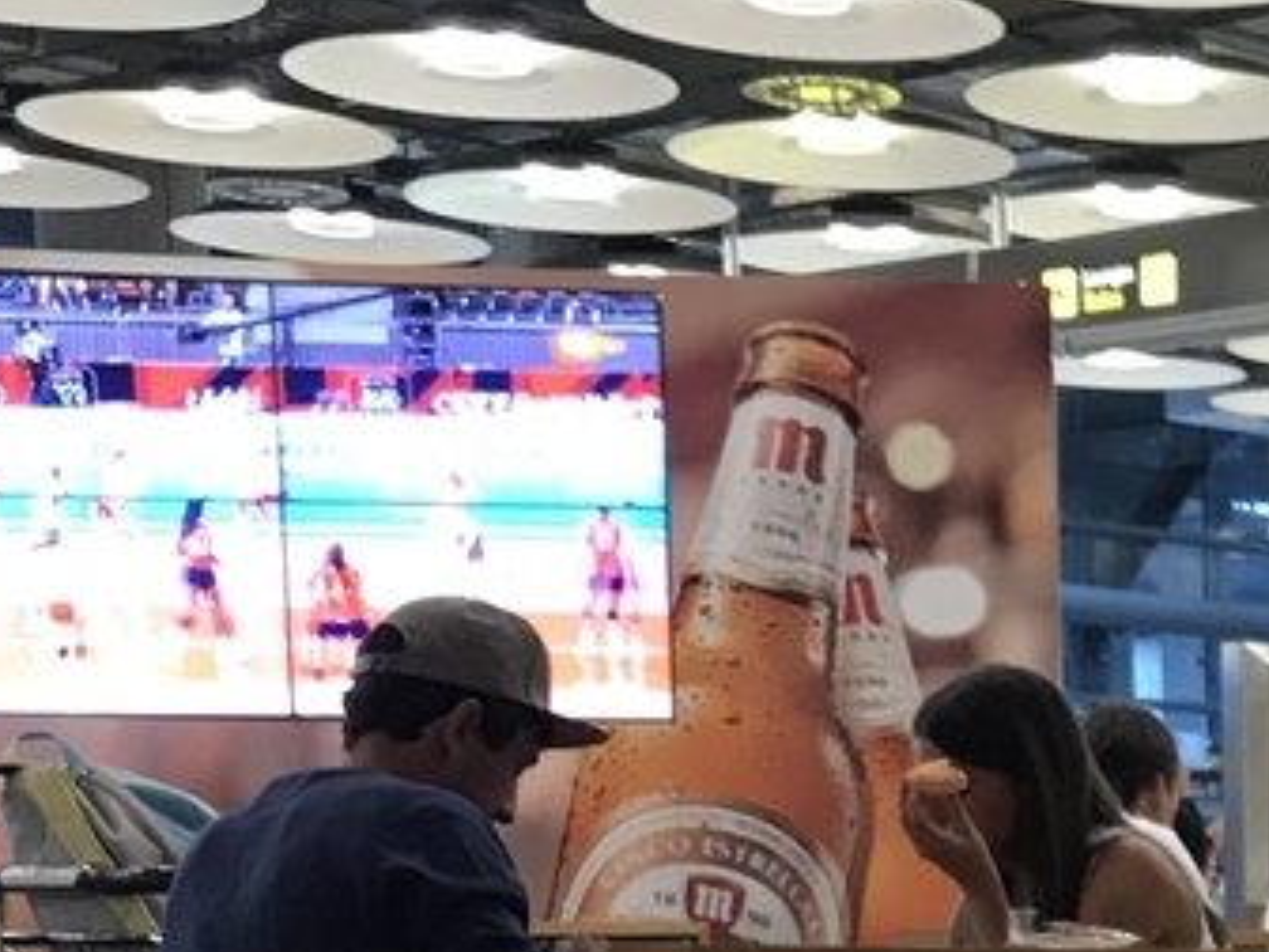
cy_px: 1500
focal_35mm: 100
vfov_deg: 13.7
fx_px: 3666
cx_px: 1669
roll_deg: +0.3
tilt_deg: -8.7
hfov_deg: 18.3
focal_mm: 3.99
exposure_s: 1/17
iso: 40
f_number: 1.8
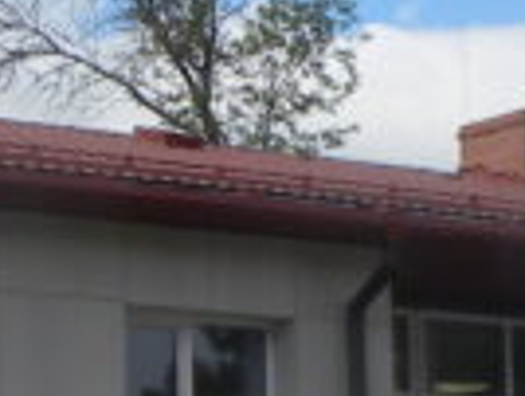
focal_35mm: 252
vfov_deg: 5.9
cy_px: 333
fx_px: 3829
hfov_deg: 7.7
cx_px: 701
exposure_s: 1/286
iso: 64
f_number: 5.6
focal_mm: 5.9
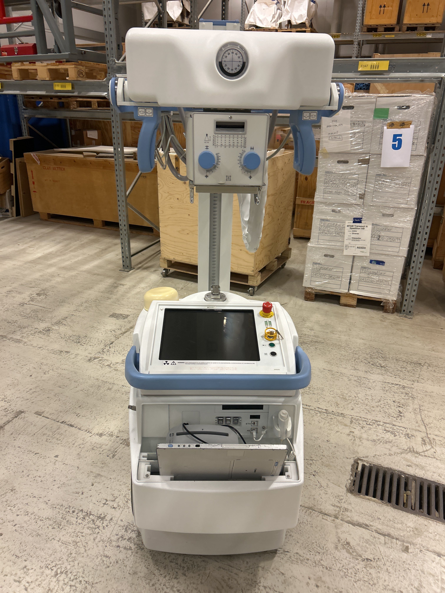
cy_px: 296
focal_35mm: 26
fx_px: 446
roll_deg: -0.6
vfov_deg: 67.3
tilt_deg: -24.1
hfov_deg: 53.1
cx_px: 222
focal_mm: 5.7
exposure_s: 1/50
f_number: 1.5
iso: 160
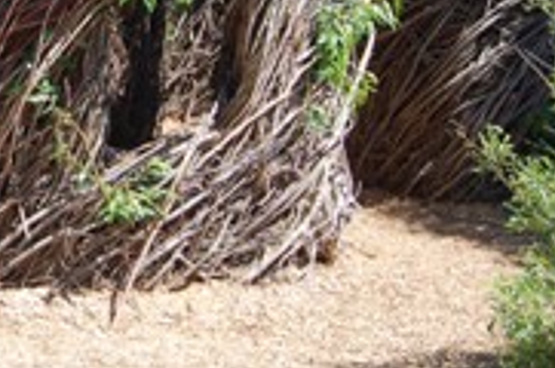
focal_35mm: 97
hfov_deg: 20.4
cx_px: 8
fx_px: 1493
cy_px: -87
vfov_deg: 13.6
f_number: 7.1
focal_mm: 26
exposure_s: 1/200
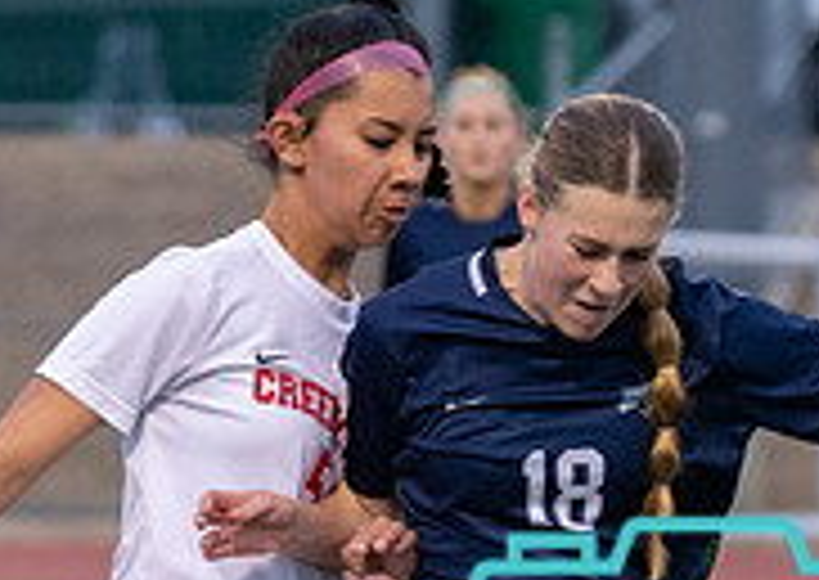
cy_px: 601
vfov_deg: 2.0
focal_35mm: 730
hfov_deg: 2.8
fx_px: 16936
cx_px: 635
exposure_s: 1/1000
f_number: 4
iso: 2500
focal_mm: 154
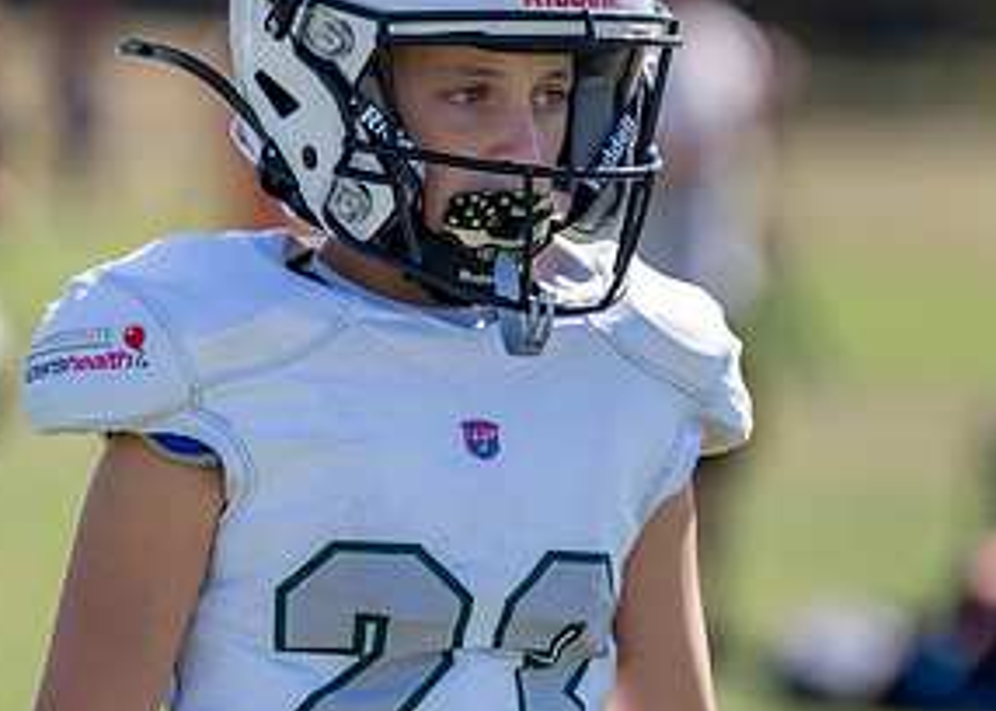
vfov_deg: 3.4
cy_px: 301
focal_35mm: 429
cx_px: 517
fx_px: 12129
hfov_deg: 4.7
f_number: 2.8
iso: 100
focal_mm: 200
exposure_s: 1/1600
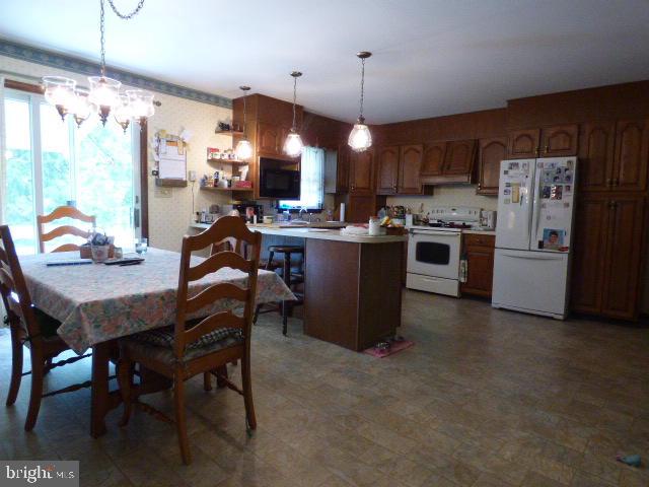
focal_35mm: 20
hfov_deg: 81.7
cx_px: 324
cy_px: 244
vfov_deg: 66.0
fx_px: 375
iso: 400
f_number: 2.8
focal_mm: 3.58
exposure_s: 1/60
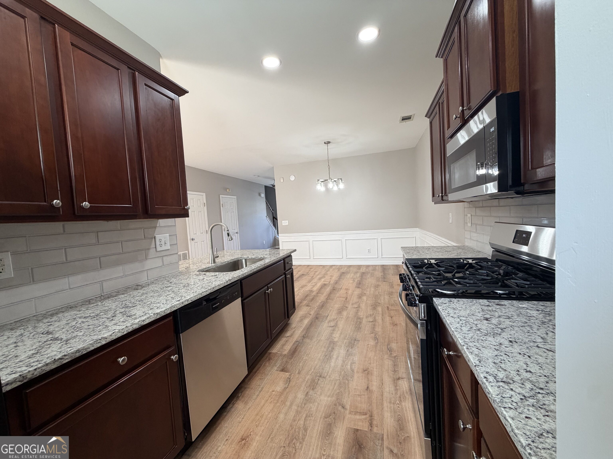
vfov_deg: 85.7
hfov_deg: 102.1
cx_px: 306
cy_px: 230
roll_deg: +3.9
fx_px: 248
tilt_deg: -2.6
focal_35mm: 14
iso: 200
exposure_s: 1/120
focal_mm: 2.22
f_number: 2.2
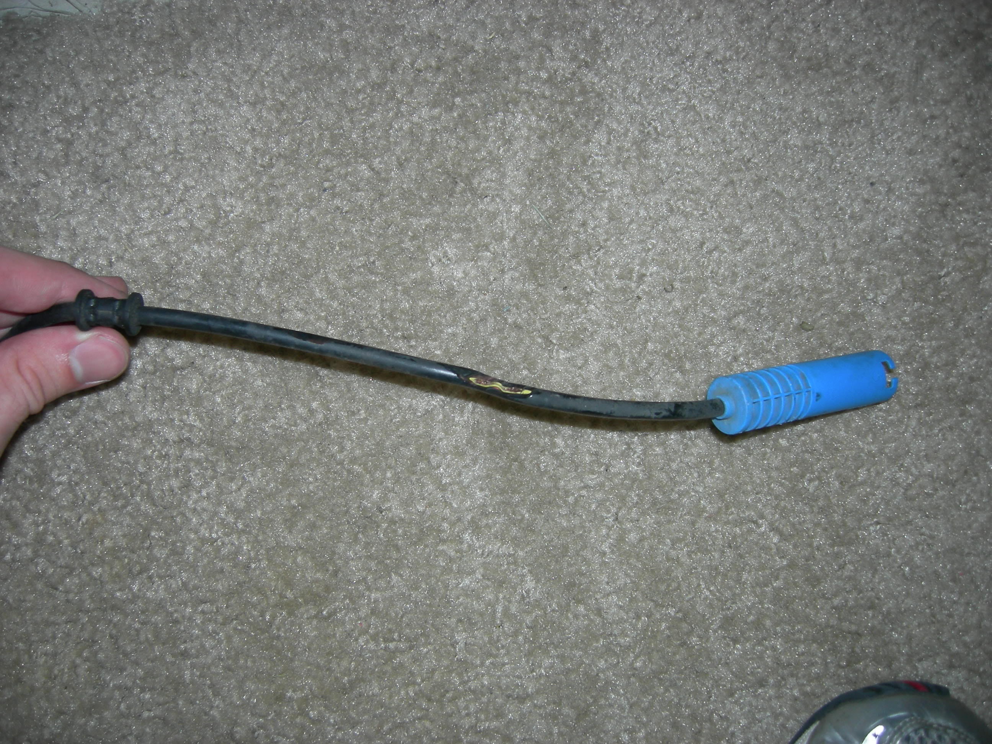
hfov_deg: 51.4
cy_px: 372
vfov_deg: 39.7
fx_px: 1032
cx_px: 496
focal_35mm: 36
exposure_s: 1/60.1
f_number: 2.7
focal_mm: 7.5
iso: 64
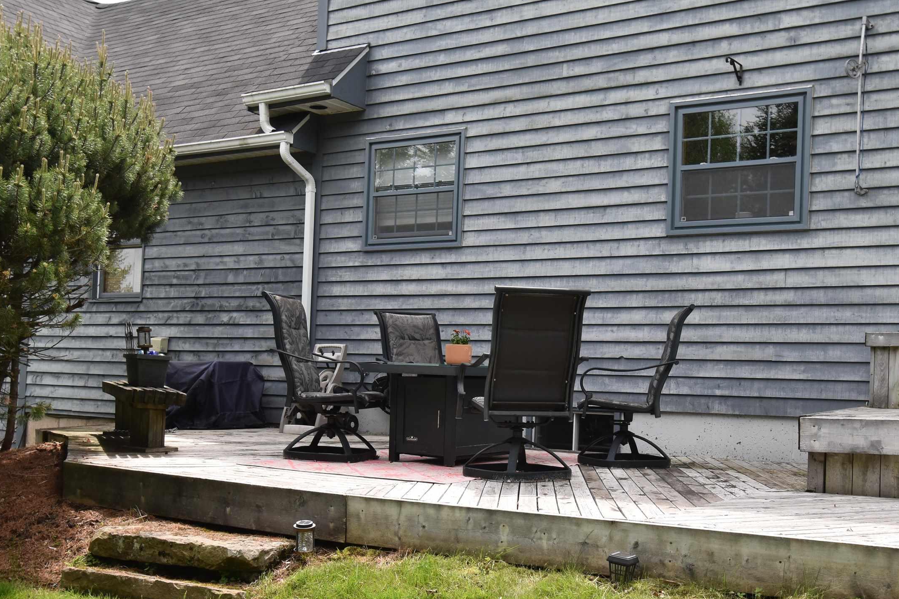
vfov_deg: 31.0
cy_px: 381
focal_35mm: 43
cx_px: 495
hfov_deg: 45.4
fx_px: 1074
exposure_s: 1/250
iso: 200
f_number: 8
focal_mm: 20
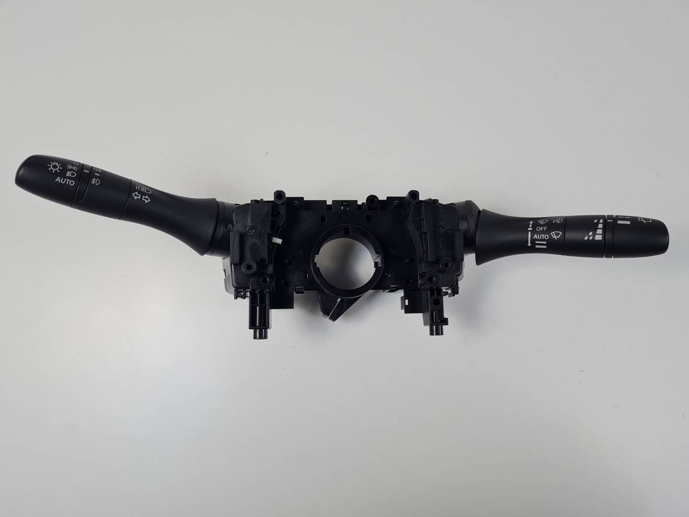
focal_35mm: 26
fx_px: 518
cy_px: 258
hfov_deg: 67.3
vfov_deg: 53.1
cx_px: 344
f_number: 1.8
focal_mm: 5.4
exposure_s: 1/470
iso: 50
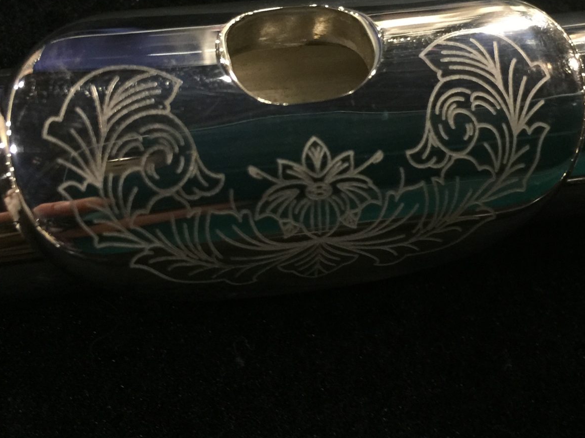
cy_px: 82
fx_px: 862
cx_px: 332
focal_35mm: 51
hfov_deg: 37.4
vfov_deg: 27.9
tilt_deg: -66.5
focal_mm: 4.15
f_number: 2.2
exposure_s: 1/15
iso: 125
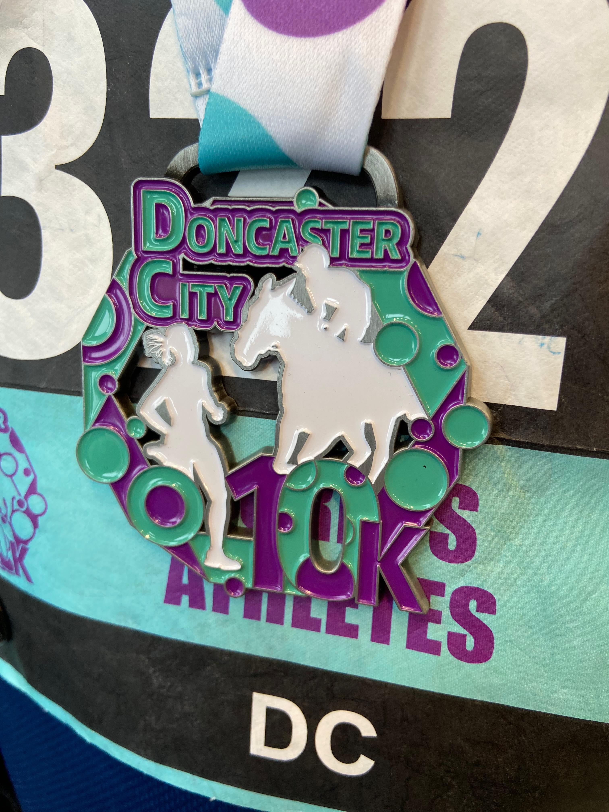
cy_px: 406
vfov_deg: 69.4
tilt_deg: -31.9
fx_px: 586
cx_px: 304
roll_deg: -2.2
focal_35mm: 25
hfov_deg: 54.9
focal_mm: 4.25
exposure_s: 1/100
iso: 100
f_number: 1.8
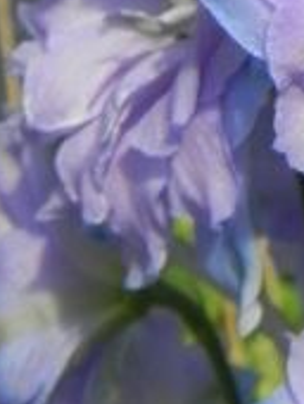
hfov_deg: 11.5
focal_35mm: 122
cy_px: -380
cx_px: 492
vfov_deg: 13.9
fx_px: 1425
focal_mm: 4.6
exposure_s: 1/800
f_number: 5.6
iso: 160
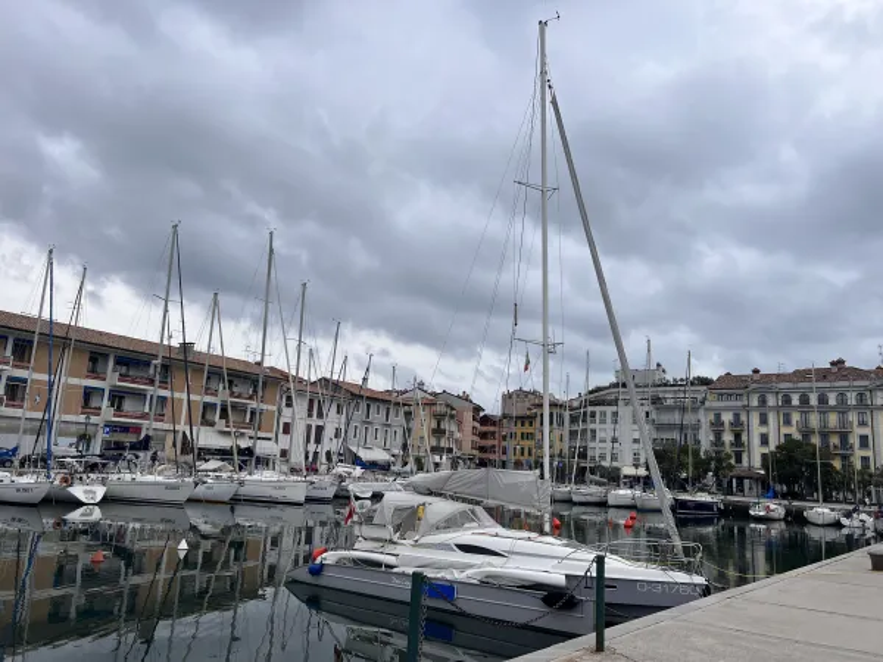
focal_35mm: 26
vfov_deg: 53.1
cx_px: 442
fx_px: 663
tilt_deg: +10.6
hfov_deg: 67.3
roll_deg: -3.0
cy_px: 331
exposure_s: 1/1972
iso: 50
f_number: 1.5
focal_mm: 5.7
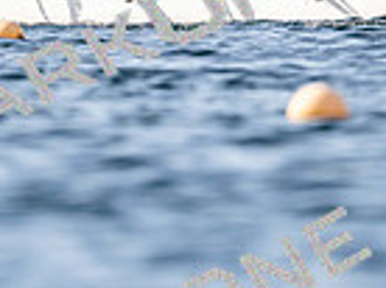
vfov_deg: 0.9
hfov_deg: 1.2
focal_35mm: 1618
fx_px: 18011
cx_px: 263
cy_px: -94
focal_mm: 400
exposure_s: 1/2500
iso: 360
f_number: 4.5
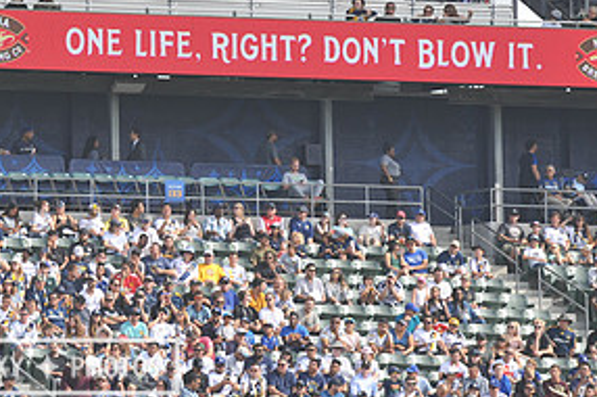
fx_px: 6377
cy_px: 52
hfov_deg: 5.4
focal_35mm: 385
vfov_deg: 3.6
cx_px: 31
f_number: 8
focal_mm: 190
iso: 200
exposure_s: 1/250
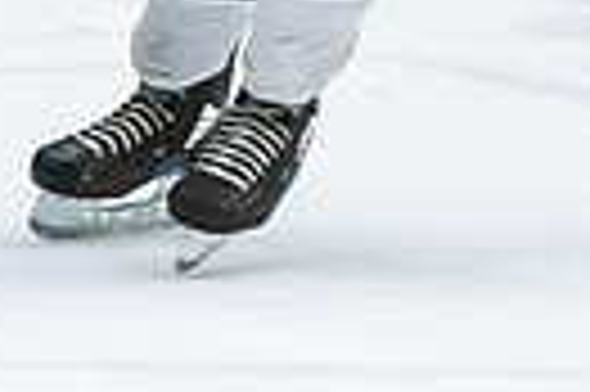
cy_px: -430
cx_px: -671
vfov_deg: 1.8
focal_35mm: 758
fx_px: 12407
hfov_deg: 2.7
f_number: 2.8
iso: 1800
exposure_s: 1/640
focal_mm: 112
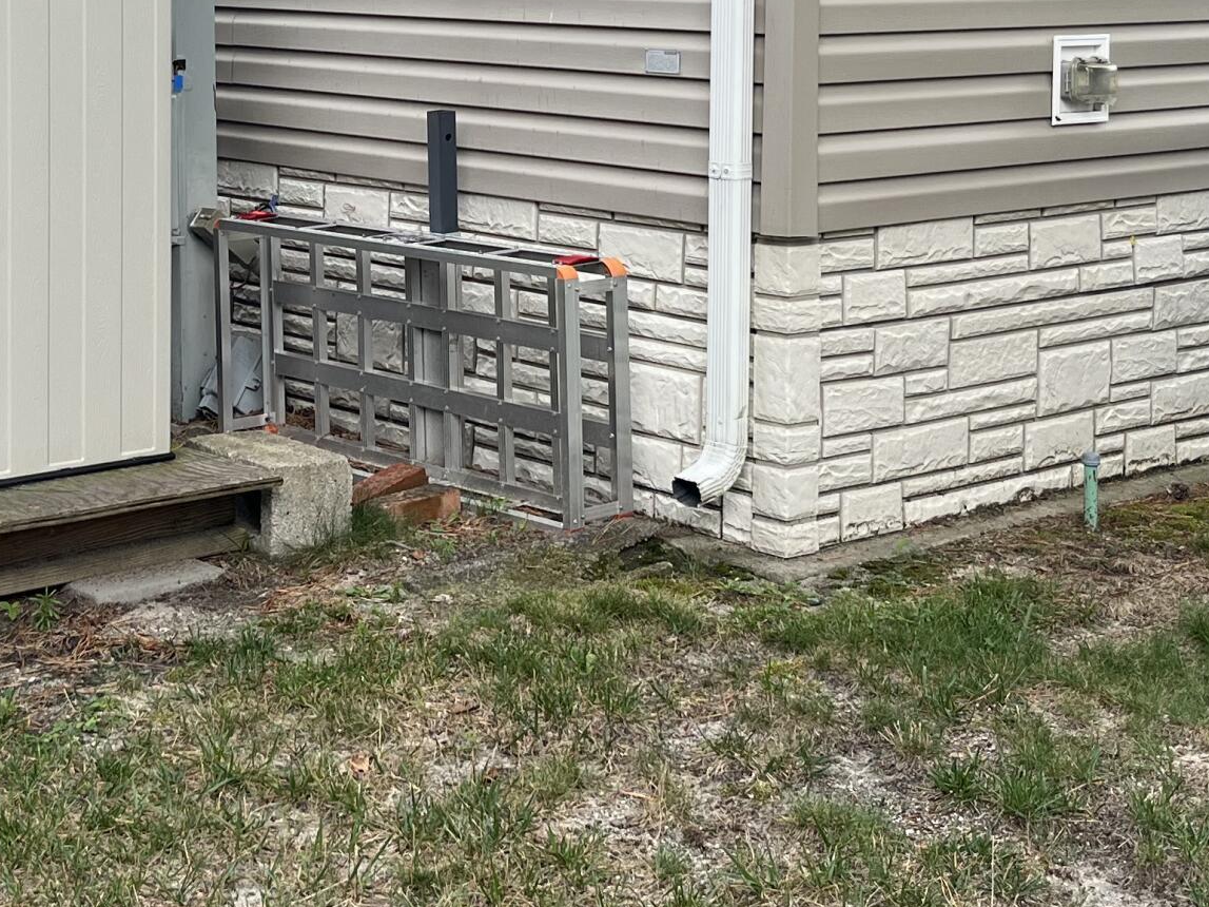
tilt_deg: -3.5
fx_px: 2375
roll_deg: -0.5
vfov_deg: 21.1
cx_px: 375
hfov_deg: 28.3
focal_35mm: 68
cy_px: 64
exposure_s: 1/267
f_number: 1.6
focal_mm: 5.1
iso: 40
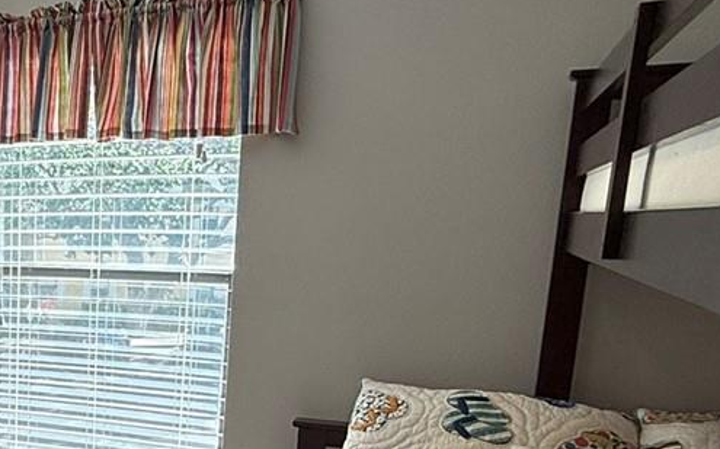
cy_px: 408
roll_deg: -0.2
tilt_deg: -11.1
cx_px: -52
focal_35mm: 48
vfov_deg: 25.9
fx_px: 942
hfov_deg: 36.2
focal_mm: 2.22
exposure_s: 1/120
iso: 64
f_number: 2.2
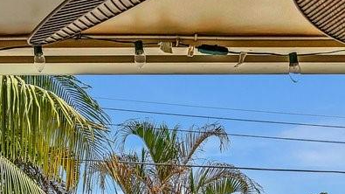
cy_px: 361
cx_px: -87
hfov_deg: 22.3
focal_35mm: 87
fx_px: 796
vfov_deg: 12.5
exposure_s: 1/640
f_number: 8
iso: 200
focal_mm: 16
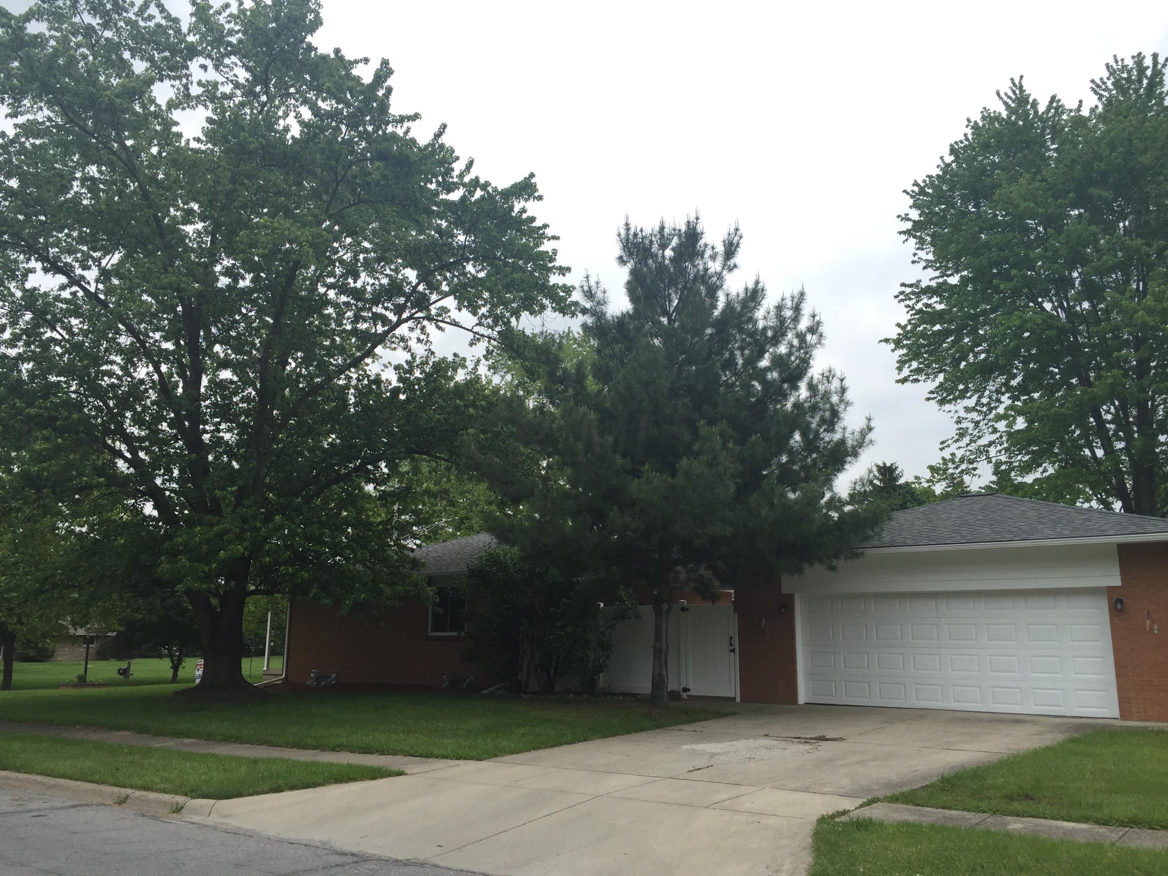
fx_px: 979
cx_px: 584
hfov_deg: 61.7
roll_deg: -0.3
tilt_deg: +11.8
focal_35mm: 29
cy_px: 438
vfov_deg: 48.2
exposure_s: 1/791
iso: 32
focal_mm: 4.15
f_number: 2.2
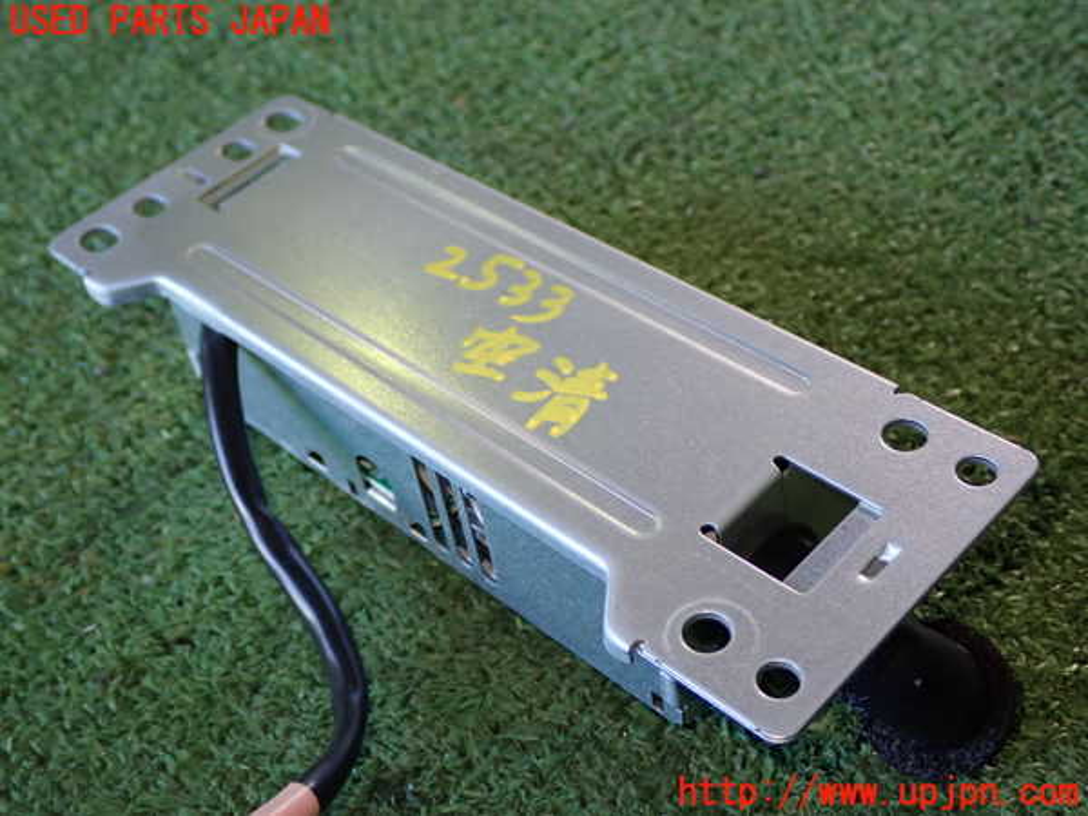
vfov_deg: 30.9
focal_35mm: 47
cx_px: 544
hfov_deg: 40.4
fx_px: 1477
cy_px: 408
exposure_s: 1/50
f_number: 3.1
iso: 250
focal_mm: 8.4
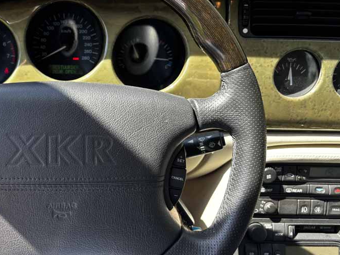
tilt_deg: -27.1
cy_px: 125
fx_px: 393
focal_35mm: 40
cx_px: 84
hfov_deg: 45.2
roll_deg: -1.1
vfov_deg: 35.9
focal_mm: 5.96
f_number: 1.6
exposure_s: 1/156
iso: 40
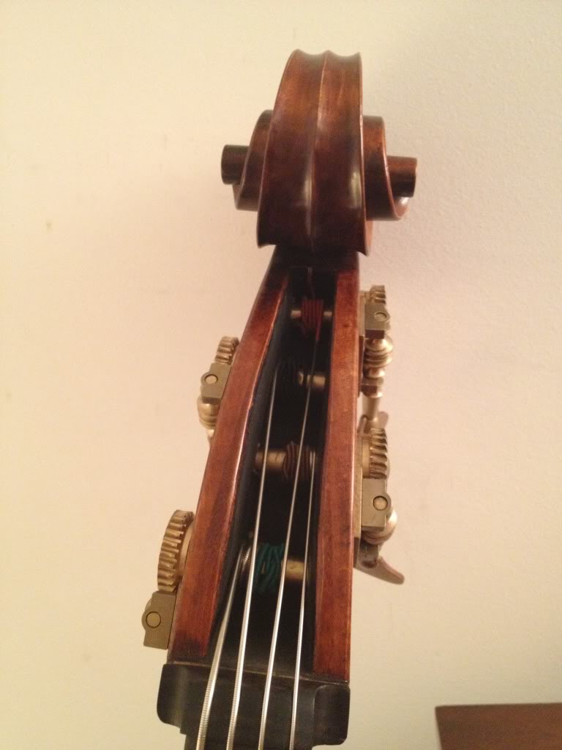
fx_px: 758
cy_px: 375
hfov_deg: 40.7
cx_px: 281
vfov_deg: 52.6
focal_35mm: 35
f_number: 2.4
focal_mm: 4.3
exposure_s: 1/20
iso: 400
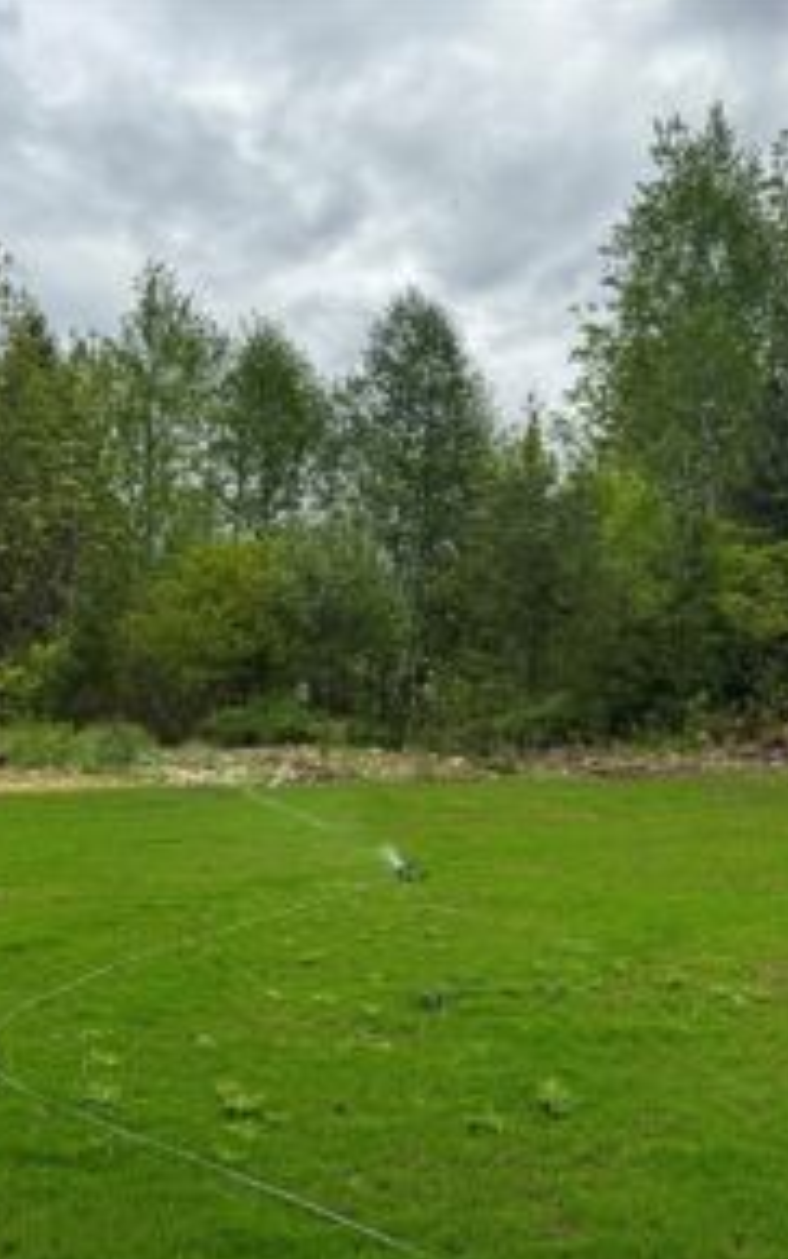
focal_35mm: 35
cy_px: 640
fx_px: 1202
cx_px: 459
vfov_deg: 55.3
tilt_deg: -1.6
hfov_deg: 36.2
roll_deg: -1.3
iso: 80
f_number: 1.78
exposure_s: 1/2604
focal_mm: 6.76
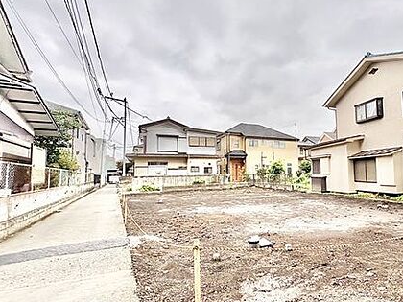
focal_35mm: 20
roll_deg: +0.4
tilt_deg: +4.8
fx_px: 233
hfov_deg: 79.2
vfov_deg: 65.9
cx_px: 267
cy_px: 157
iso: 40
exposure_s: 1/170
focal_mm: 2.22
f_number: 2.2
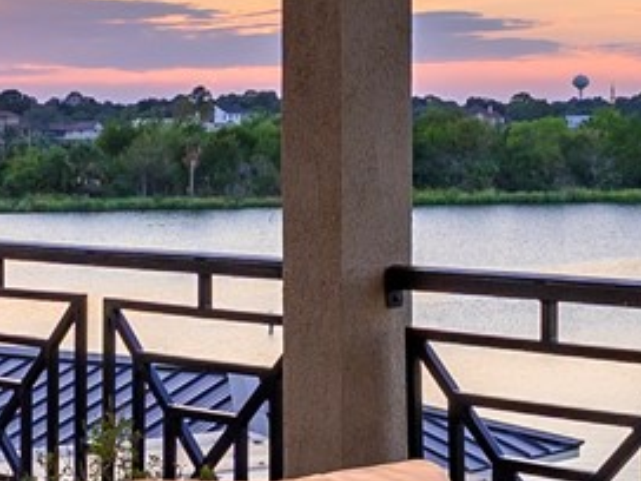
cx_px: 349
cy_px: 116
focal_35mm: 123
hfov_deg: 16.0
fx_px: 2278
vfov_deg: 12.0
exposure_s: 1/30
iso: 125
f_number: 9
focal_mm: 16
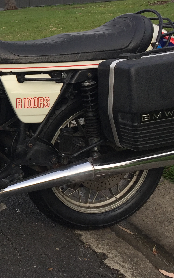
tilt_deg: -13.9
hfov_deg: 18.0
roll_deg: +2.8
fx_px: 501
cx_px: -70
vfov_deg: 31.0
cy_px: 107
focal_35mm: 66
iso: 32
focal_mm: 4.15
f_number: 2.2
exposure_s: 1/455
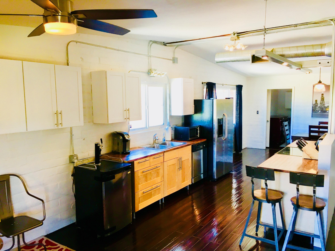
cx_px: 168
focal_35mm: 29
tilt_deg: -5.1
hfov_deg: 61.7
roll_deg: -0.9
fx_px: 281
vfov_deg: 48.2
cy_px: 126
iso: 64
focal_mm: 4.15
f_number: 2.2
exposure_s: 1/30
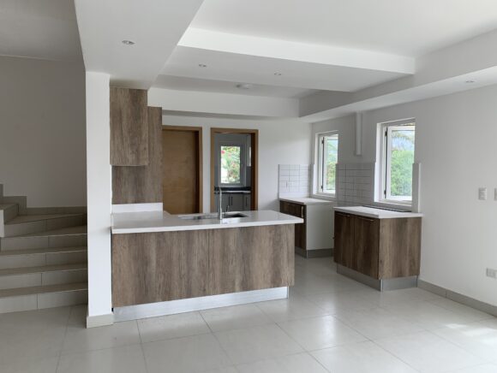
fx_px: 374
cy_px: 186
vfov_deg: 53.1
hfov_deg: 67.3
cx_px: 248
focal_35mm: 26
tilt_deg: -2.8
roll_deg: -1.0
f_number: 1.8
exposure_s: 1/200
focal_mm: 4.25
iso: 25
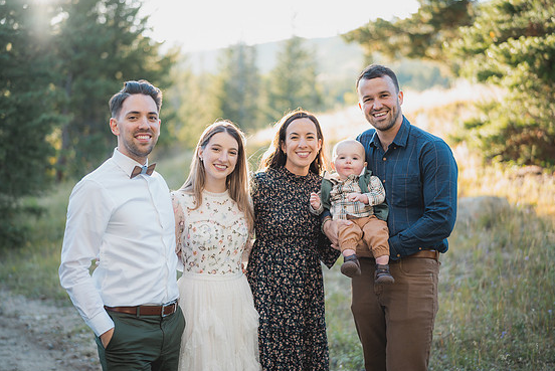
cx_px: 266
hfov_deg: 37.5
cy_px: 191
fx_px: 818
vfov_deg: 25.6
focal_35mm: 53
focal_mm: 50
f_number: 1.4
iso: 200
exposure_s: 1/400
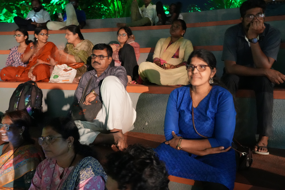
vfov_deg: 36.9
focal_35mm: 36
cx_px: 142
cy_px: 95
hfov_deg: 53.1
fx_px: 285
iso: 6400
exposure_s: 1/4
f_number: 4
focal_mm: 24
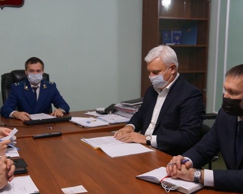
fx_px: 302
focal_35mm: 42
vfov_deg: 35.7
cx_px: 134
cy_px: 97
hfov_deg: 43.8
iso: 3200
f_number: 4
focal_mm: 24
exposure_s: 1/160
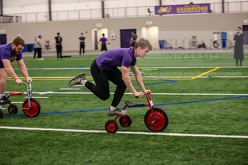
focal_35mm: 70
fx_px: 482
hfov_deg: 28.8
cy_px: 82
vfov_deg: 19.5
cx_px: 124
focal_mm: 70
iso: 2000
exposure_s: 1/200
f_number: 3.2
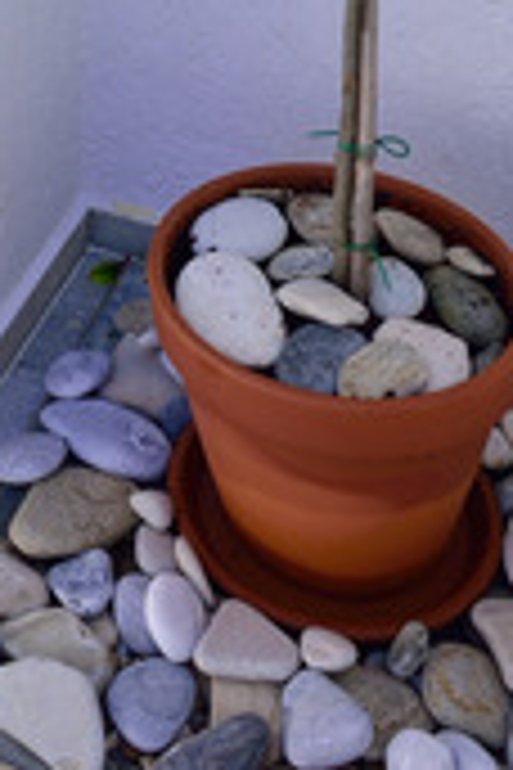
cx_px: -135
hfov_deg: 24.4
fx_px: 1047
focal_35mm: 49
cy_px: -531
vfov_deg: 24.3
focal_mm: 14
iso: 100
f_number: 11
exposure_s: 1/60
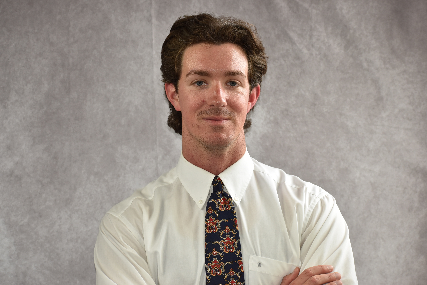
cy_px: 142
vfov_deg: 13.1
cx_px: 214
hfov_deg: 19.4
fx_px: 1246
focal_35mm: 105
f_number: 5.6
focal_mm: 70
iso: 450
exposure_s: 1/125
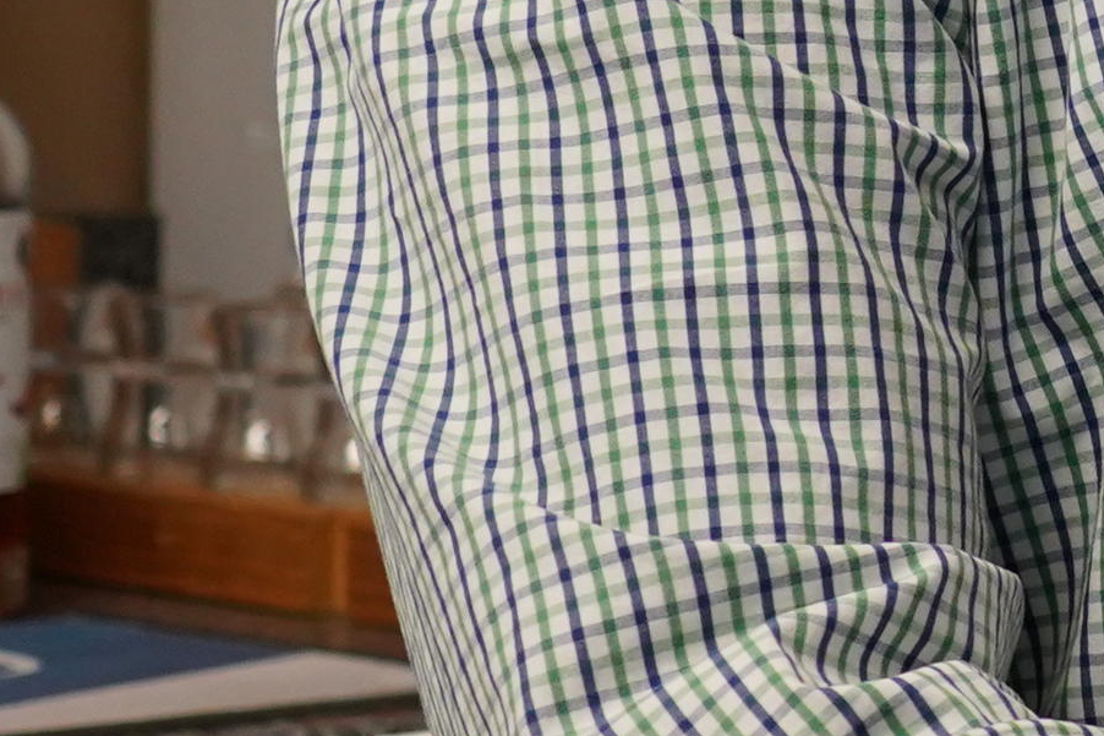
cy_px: -77
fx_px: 7481
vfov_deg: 5.6
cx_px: 1985
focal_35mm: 244
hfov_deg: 8.1
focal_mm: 44
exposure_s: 1/160
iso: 1600
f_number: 4.5
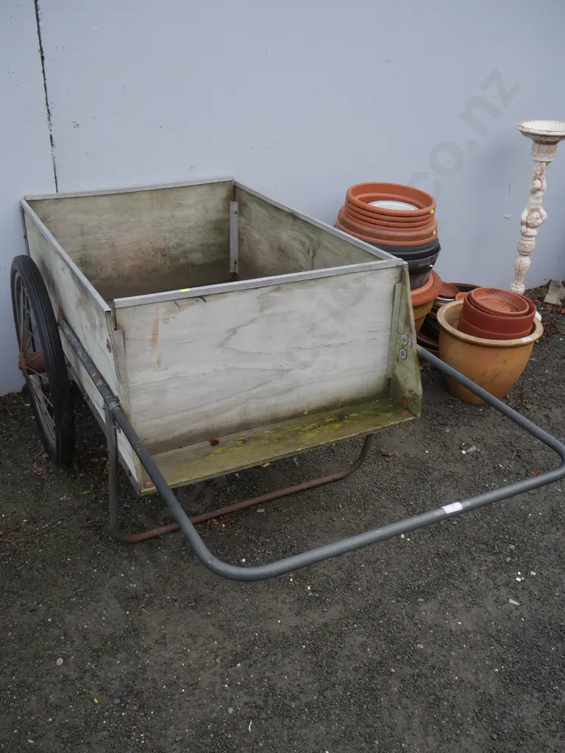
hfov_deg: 46.8
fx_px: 653
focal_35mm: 30
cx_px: 282
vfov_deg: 60.0
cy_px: 376
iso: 200
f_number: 3.6
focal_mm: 15
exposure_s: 1/125
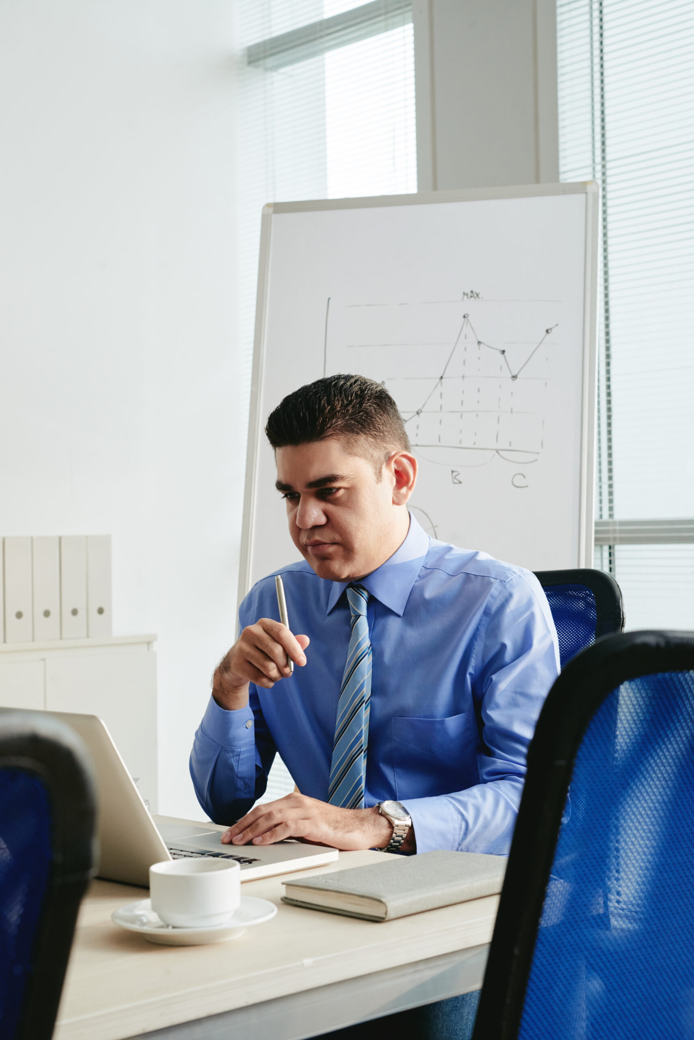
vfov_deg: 33.4
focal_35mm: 60
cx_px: 347
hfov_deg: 22.6
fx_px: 1733
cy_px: 520
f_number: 8
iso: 800
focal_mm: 60
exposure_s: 1/250
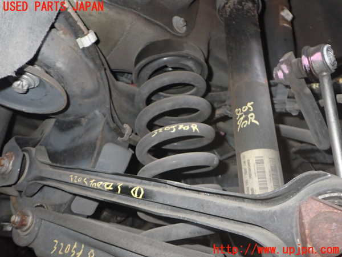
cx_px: 171
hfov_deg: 60.0
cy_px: 128
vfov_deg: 46.8
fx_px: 296
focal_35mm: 30
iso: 640
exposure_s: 1/30
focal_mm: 5.4
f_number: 6.3
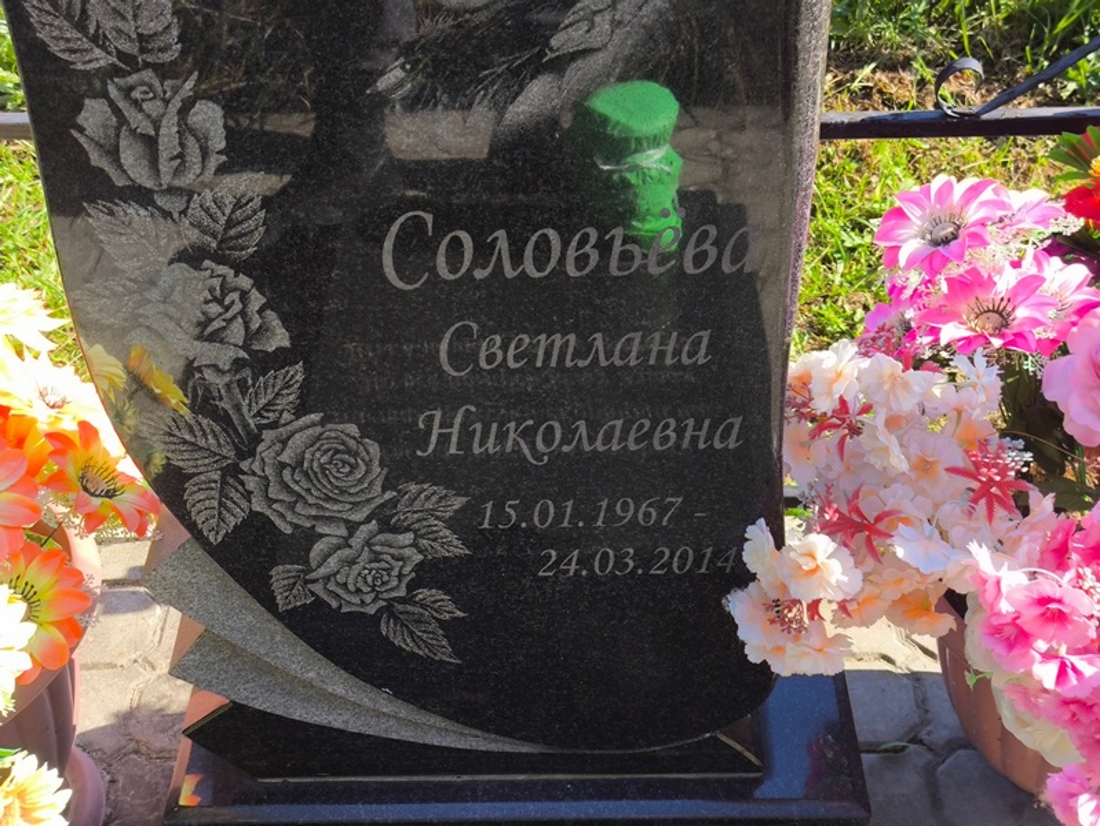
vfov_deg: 29.1
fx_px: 1590
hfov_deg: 38.2
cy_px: 413
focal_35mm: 50
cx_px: 550
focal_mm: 4.71
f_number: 1.7
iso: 50
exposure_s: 1/377
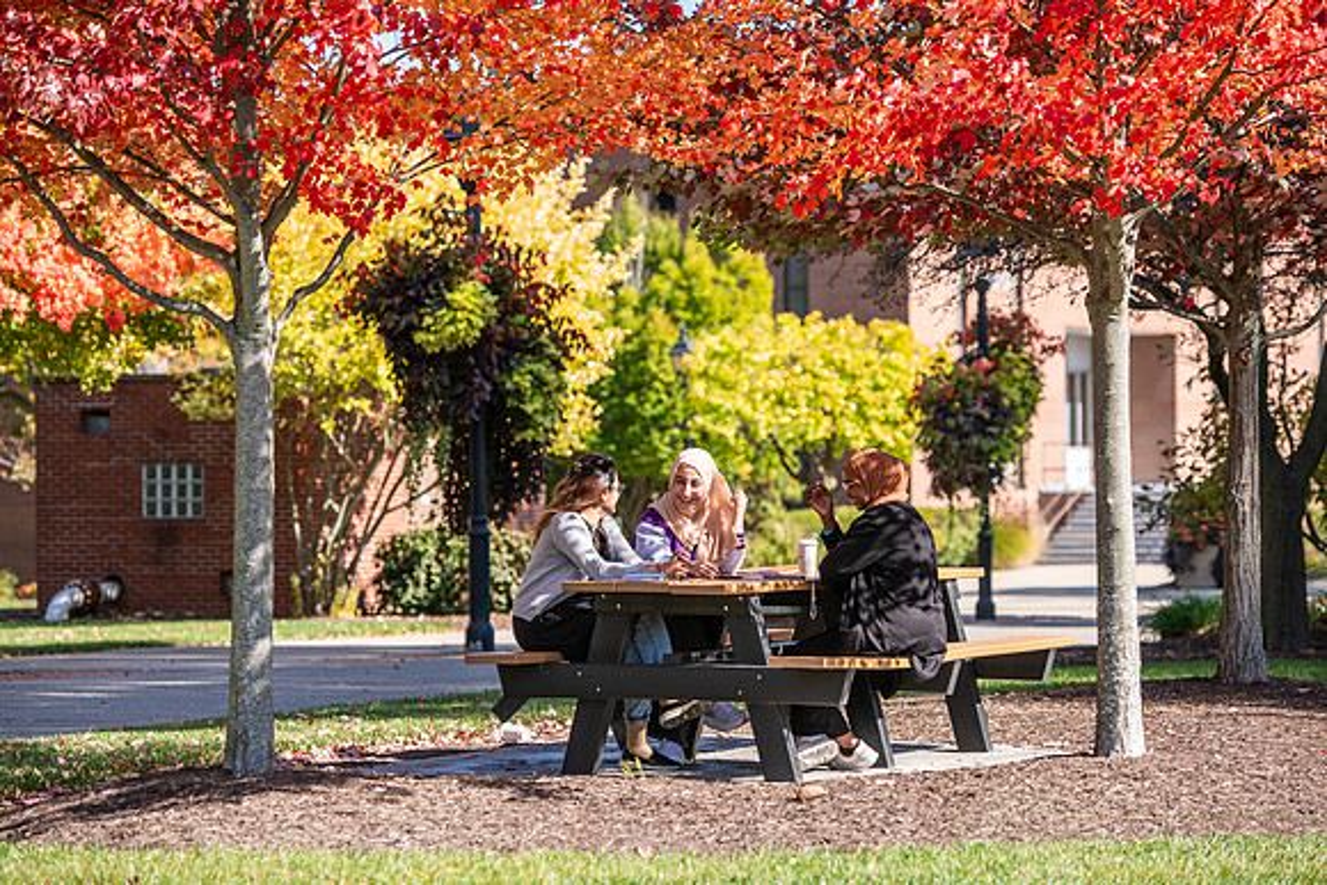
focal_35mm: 120
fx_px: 4424
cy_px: 442
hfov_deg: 17.1
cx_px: 664
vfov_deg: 11.4
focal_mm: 120
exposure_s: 1/500
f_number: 4
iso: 160
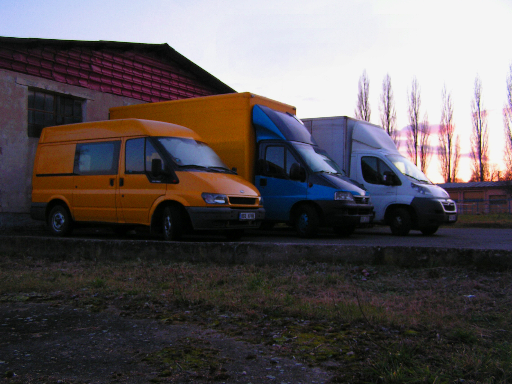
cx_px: 256
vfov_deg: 37.7
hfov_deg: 49.0
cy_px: 192
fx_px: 562
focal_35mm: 38
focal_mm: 6.3
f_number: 2.8
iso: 50
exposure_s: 1/40
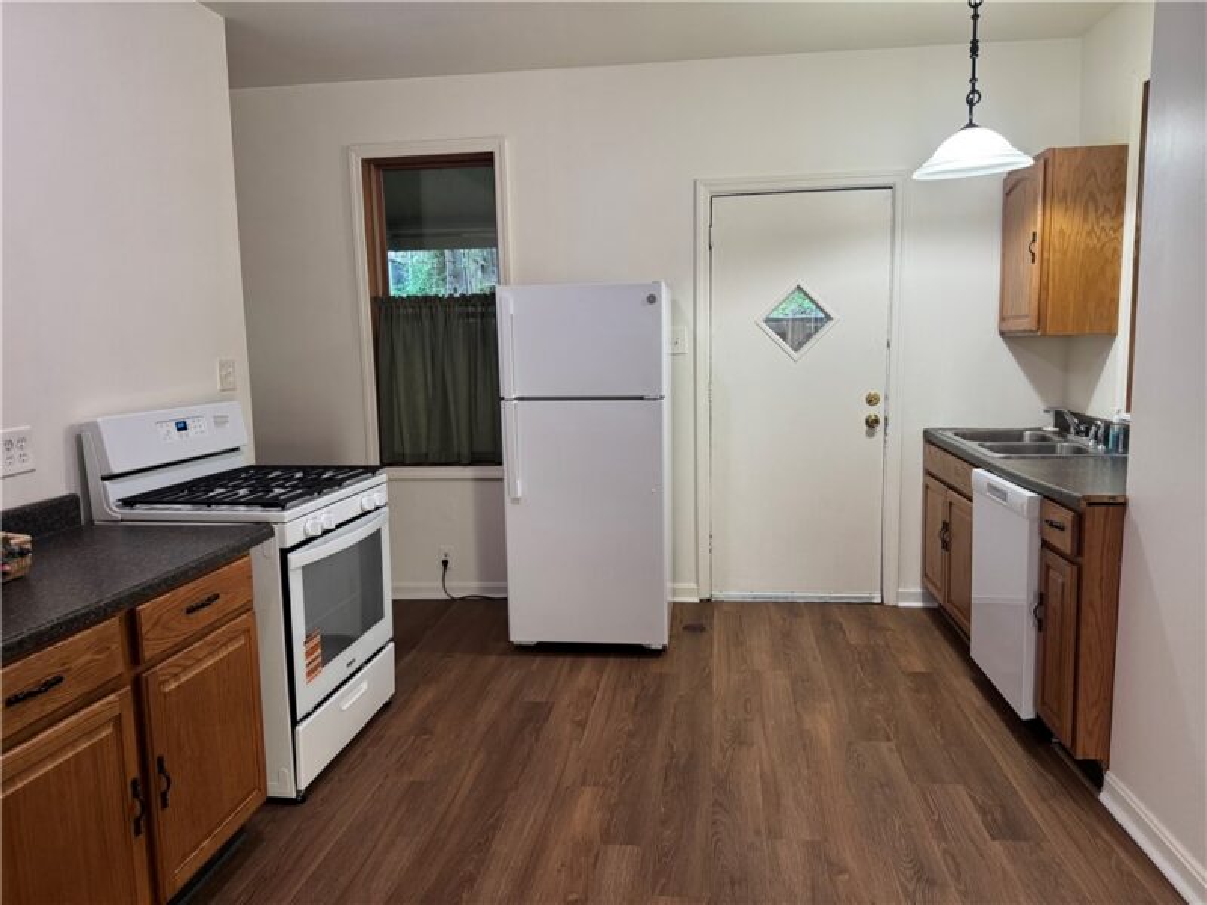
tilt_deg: -6.9
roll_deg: +1.5
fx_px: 837
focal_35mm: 24
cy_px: 452
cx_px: 604
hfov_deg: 71.6
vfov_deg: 56.8
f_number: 1.78
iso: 250
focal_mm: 6.76
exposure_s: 1/60
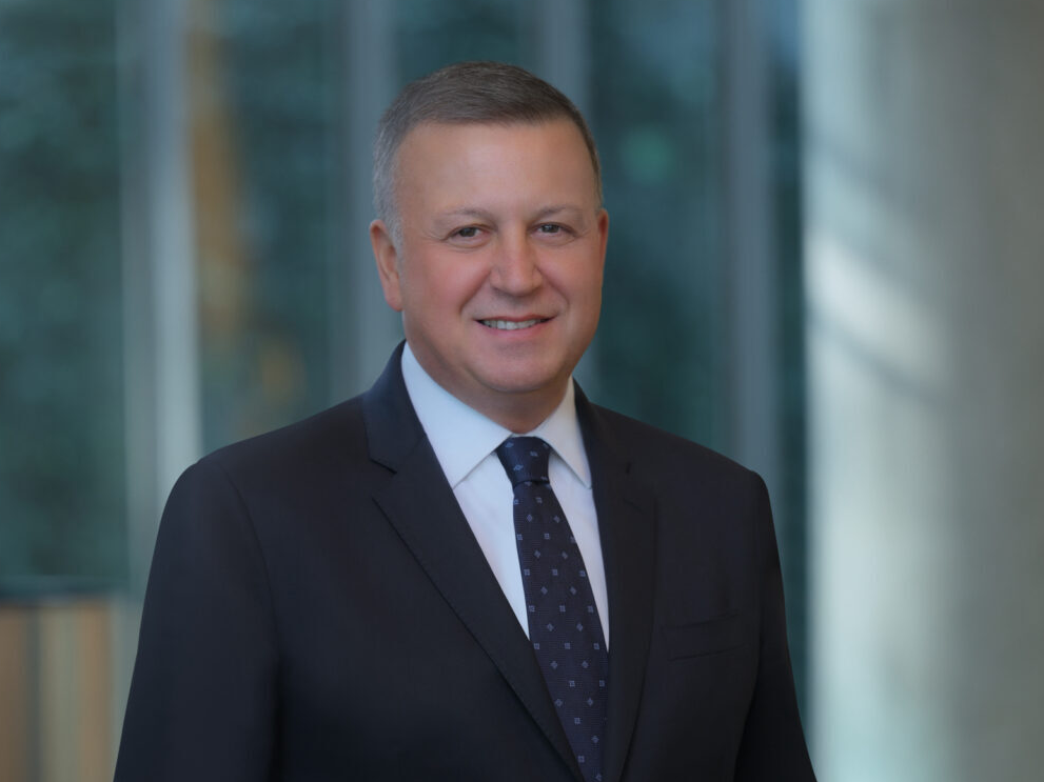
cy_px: 408
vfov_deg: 10.0
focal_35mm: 149
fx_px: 4493
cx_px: 456
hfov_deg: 13.3
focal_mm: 120
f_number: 2.8
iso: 125
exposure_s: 1/80
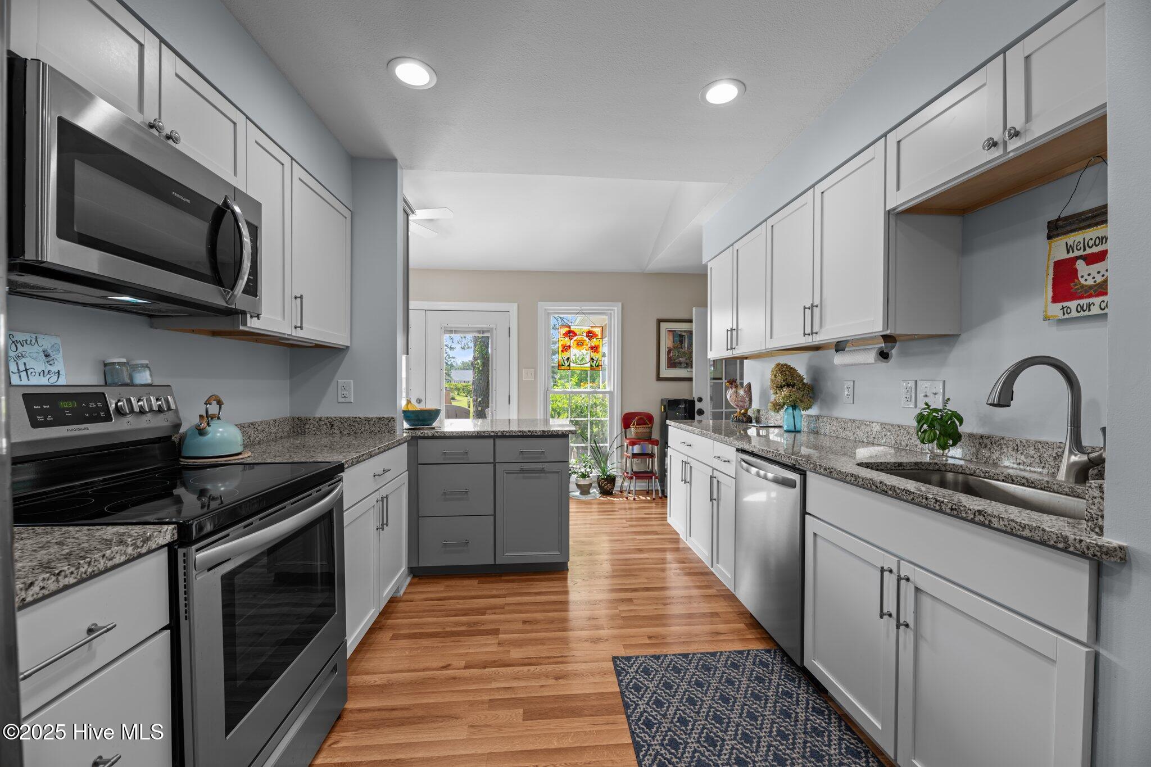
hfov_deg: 104.3
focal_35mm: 14
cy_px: 384
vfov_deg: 81.2
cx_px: 576
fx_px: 448
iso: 100
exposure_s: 1/1.25
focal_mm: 14
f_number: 9
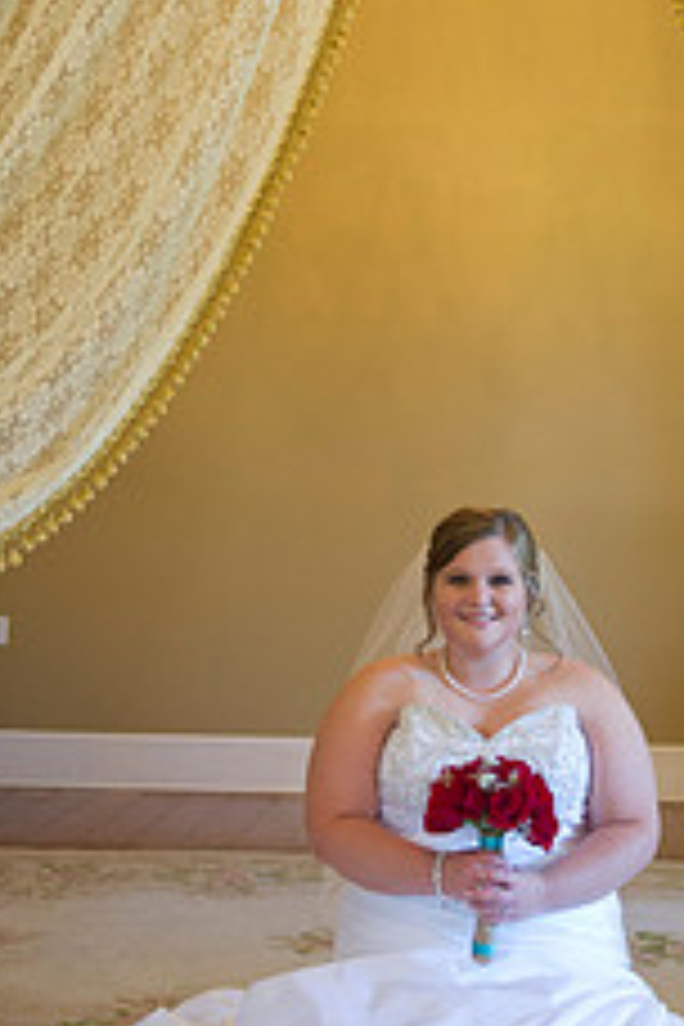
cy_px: 400
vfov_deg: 29.2
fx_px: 1966
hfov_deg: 19.7
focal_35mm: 69
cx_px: 461
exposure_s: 1/160
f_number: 2.8
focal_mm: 35
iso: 2500
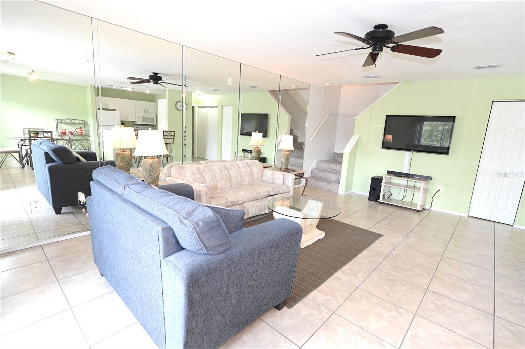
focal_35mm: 18
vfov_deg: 68.9
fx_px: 255
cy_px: 174
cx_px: 262
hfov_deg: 91.6
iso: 360
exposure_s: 1/60
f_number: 4
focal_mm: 17.5
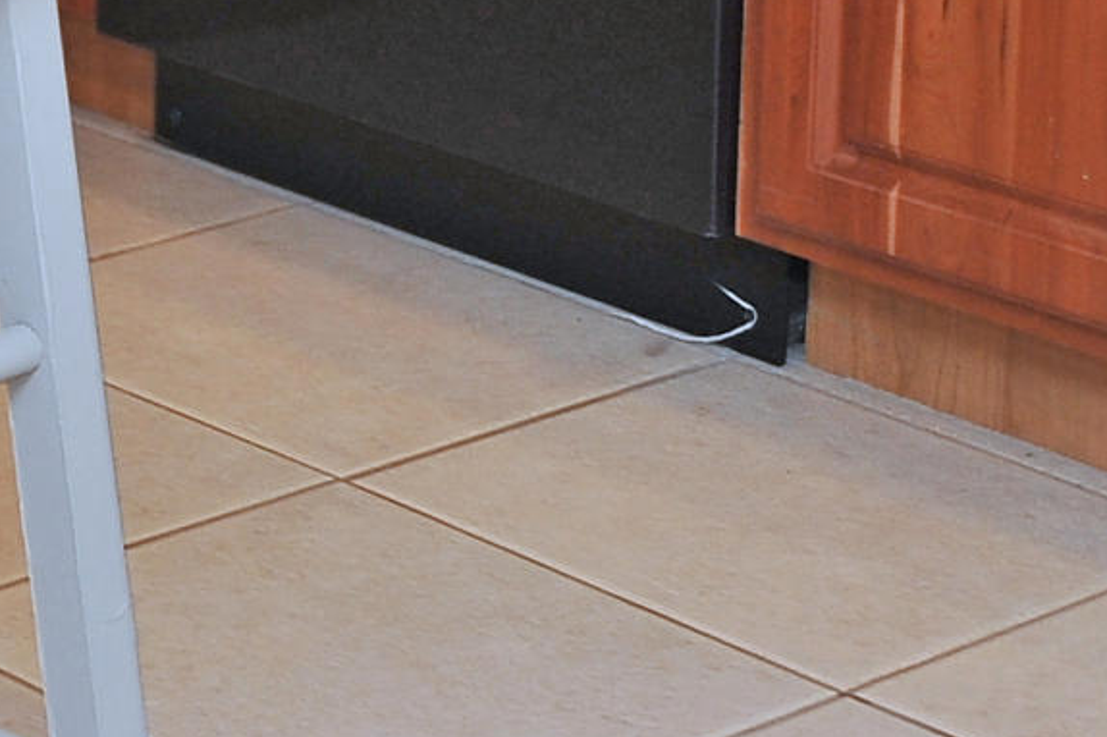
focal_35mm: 183
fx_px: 5624
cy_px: -1173
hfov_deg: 10.5
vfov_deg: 7.0
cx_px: -918
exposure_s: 1/30
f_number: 6.3
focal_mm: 35
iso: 640
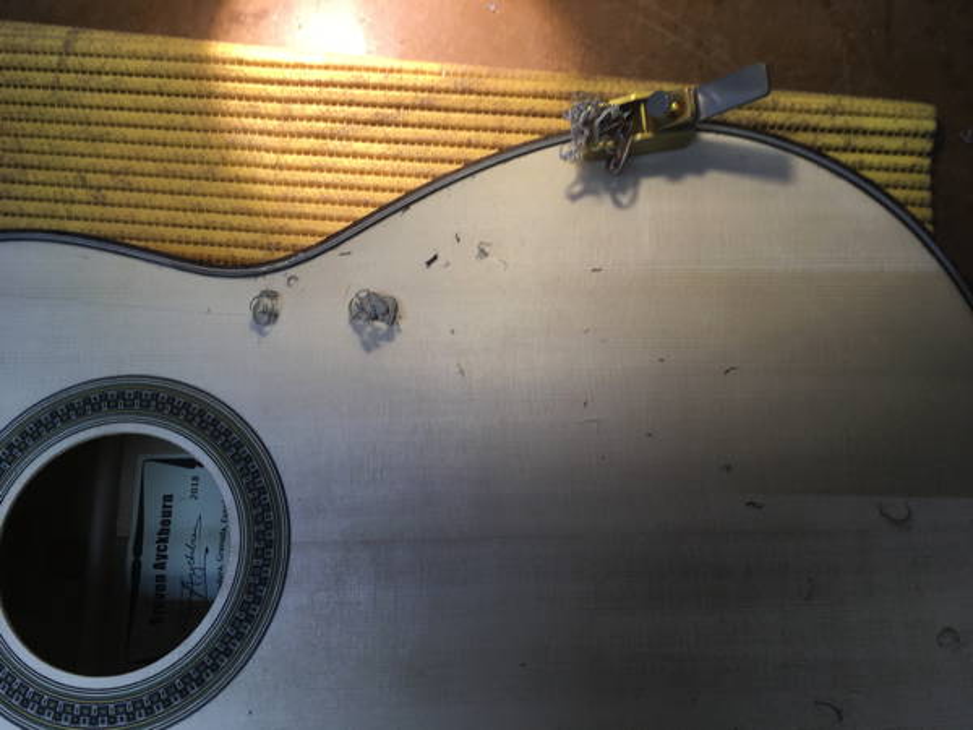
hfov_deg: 61.7
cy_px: 365
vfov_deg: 48.2
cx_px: 486
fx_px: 815
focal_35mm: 29
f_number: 2.2
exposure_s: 1/50
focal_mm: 4.15
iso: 32
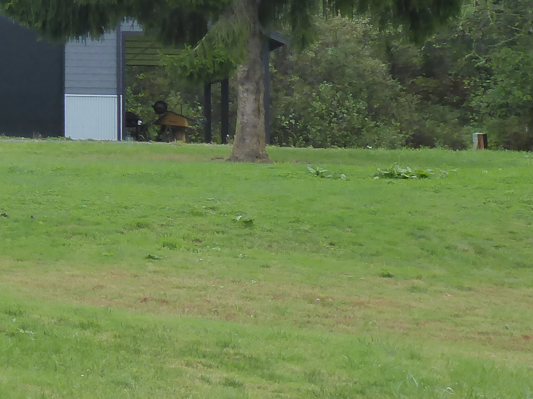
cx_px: -372
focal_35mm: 225
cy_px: 16
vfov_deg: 6.6
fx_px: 3464
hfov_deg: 8.5
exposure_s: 1/125
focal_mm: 10.9
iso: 160
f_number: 4.3
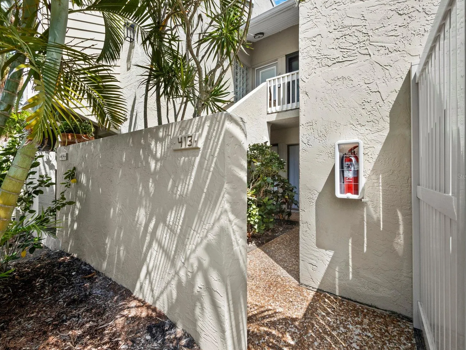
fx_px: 202
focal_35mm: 15
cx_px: 237
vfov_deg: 81.8
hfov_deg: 98.1
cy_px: 176
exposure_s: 1/320
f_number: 11
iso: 400
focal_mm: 7
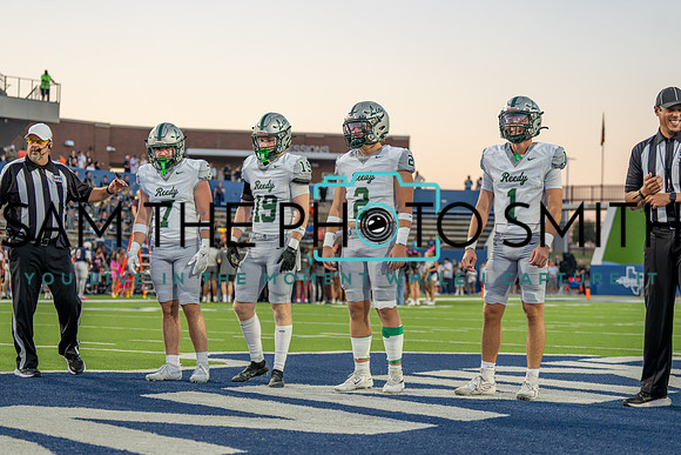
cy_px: 251
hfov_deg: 25.8
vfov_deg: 17.4
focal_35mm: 79
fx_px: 1489
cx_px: 331
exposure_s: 1/1600
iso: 1250
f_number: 2.8
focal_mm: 70
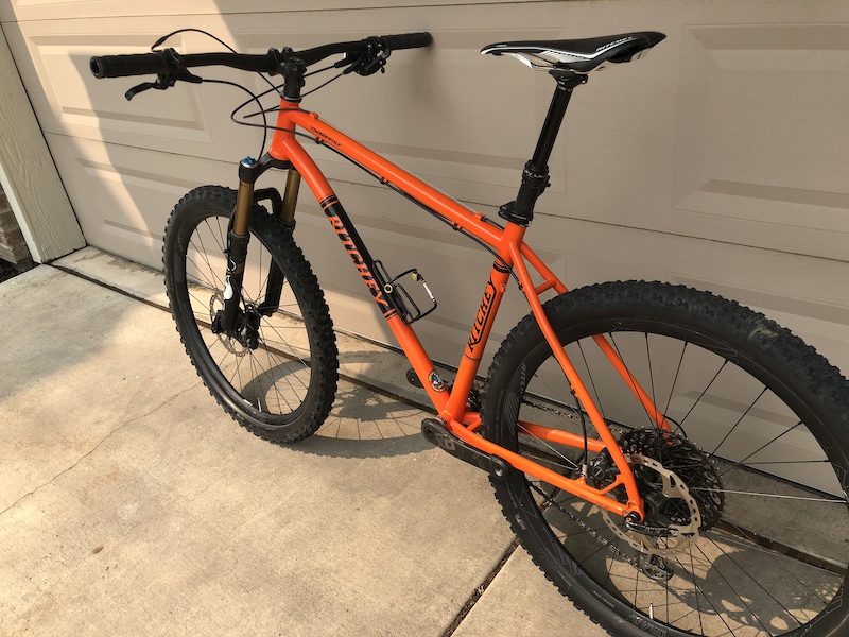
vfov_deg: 49.7
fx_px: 687
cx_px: 424
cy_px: 318
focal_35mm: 28
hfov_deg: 63.4
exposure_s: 1/727
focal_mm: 4
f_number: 1.8
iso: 20
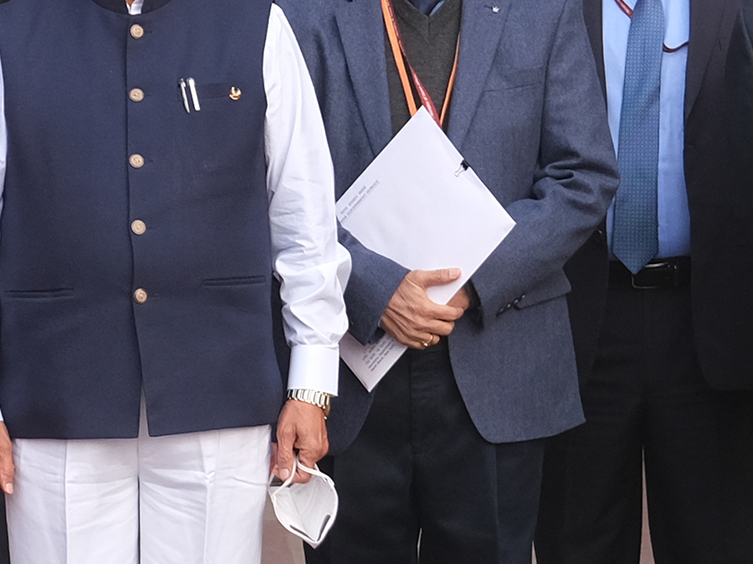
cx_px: -262
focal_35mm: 414
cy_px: -119
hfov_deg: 4.8
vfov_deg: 3.6
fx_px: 9003
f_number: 4
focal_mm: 58.7
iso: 640
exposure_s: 1/800
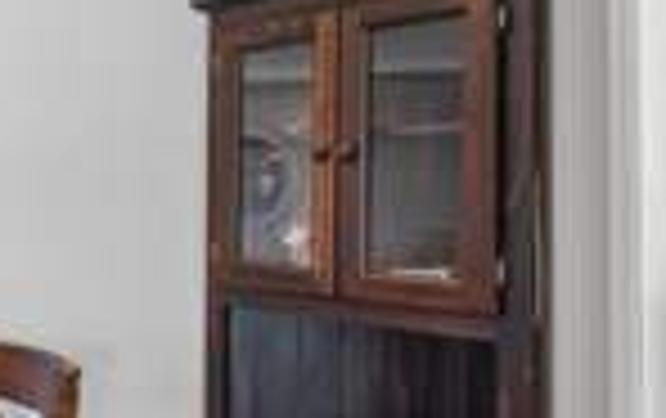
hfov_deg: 29.9
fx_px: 1018
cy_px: 205
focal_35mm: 56
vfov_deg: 23.2
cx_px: -171
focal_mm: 17
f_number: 8
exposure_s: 1/20
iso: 400
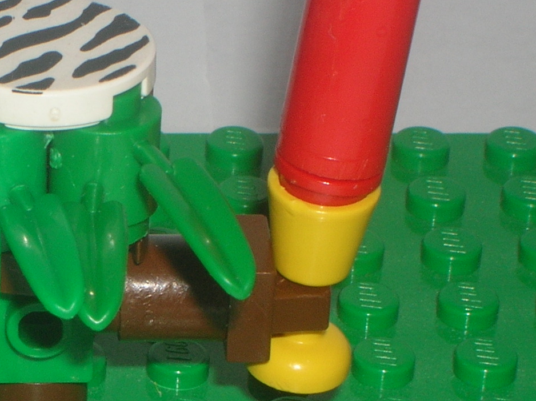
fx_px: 3961
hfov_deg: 7.7
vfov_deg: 5.8
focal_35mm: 256
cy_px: 220
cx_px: -1
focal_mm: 17.4
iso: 50
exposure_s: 1/60.1
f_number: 9.8
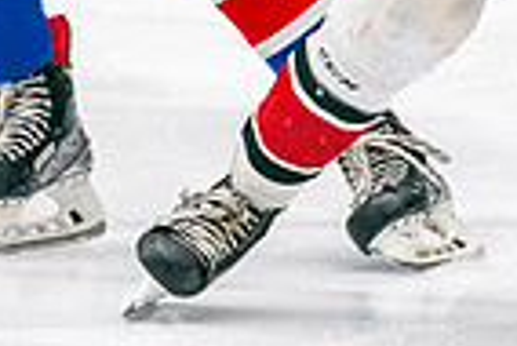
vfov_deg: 1.7
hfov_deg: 2.5
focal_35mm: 817
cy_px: -286
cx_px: 273
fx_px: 11745
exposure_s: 1/1250
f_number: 2.8
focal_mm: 200
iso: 3200
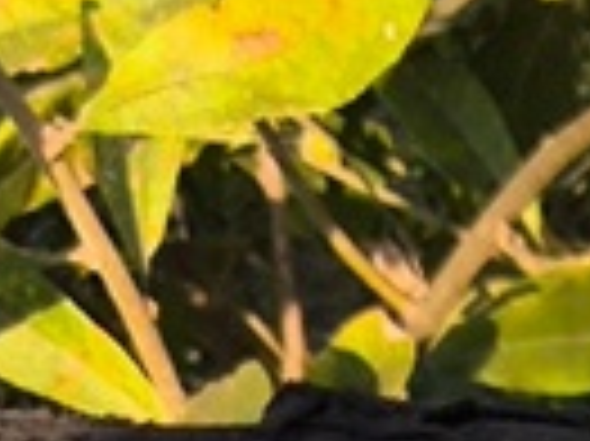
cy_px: 1269
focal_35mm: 306
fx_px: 5211
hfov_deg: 6.3
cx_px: 1232
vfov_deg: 4.7
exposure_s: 1/240
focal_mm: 4.71
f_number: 1.7
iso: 50
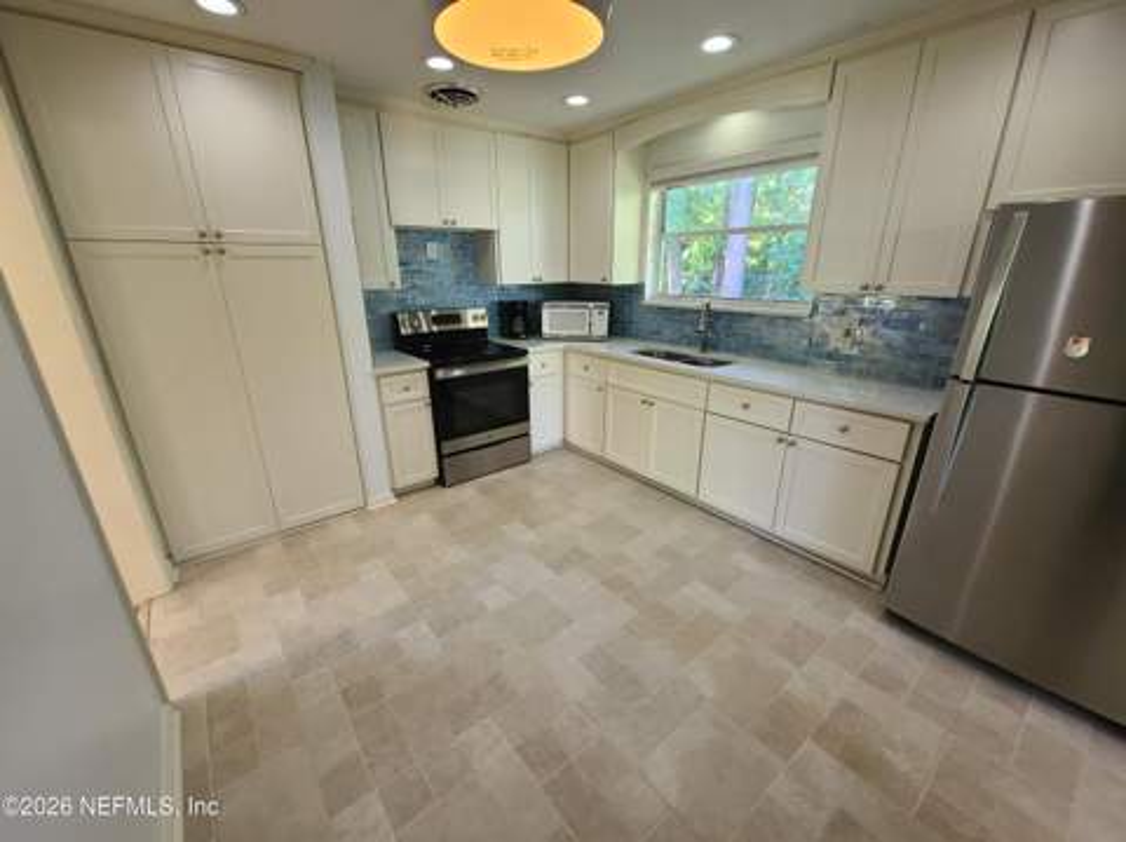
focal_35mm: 13
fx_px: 422
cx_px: 563
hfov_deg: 106.2
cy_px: 421
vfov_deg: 89.8
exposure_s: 1/60
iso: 250
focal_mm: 2.2
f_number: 2.2
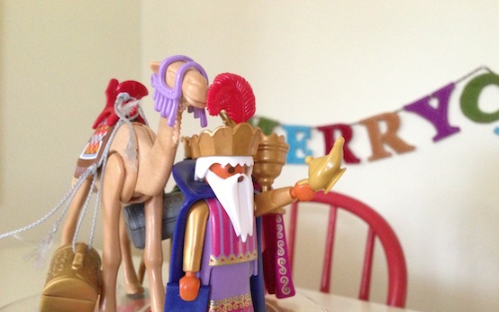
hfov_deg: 54.0
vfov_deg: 35.2
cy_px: 192
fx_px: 489
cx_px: 255
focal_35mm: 36
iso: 500
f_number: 2.4
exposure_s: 1/15
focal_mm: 4.13
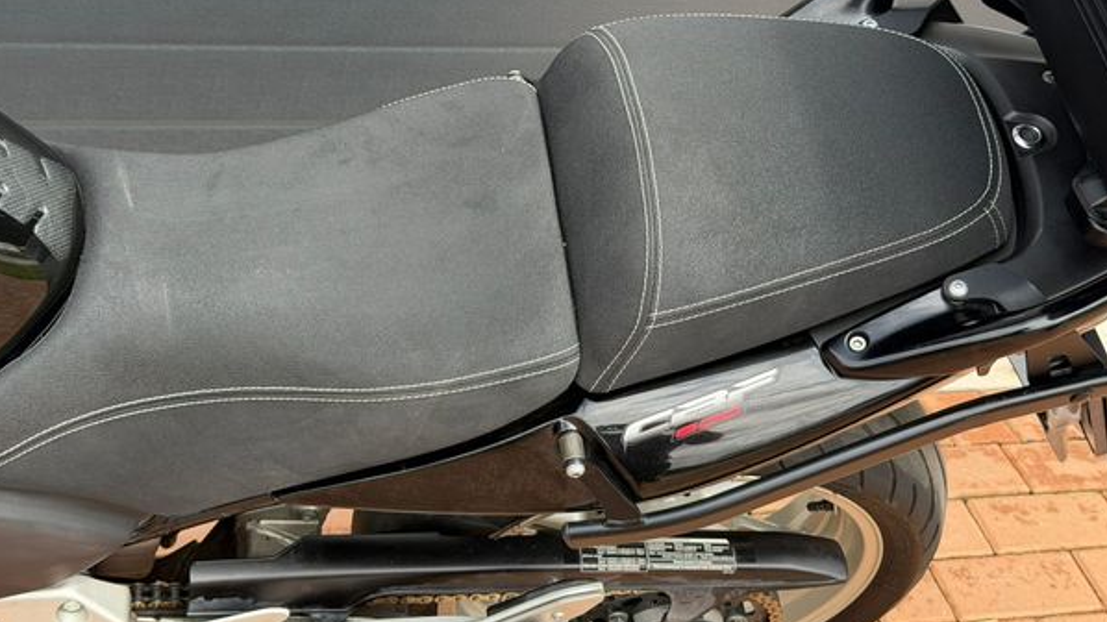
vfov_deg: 21.4
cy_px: 276
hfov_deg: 37.2
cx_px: 554
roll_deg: -7.7
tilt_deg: -32.1
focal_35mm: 56
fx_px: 1643
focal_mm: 6.76
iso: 80
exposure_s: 1/769
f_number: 1.78
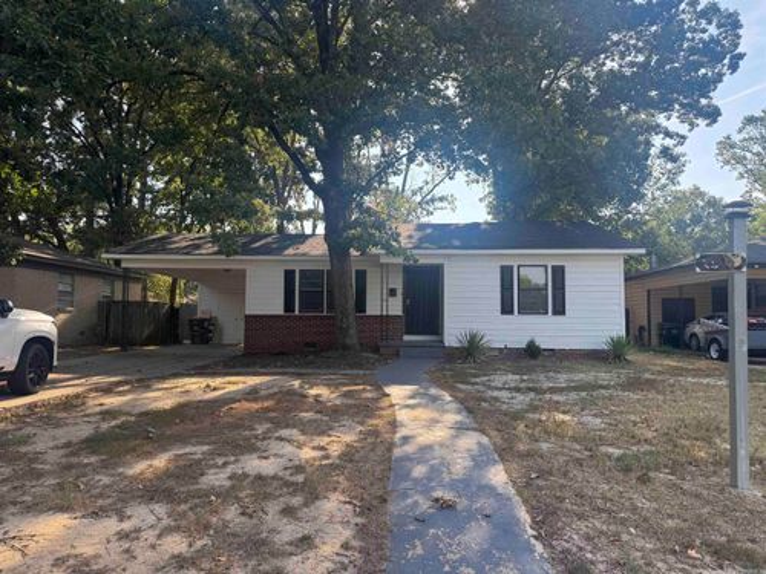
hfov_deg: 71.6
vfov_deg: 56.8
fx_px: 531
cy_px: 287
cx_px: 383
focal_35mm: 24
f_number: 1.78
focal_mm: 6.76
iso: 80
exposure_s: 1/876
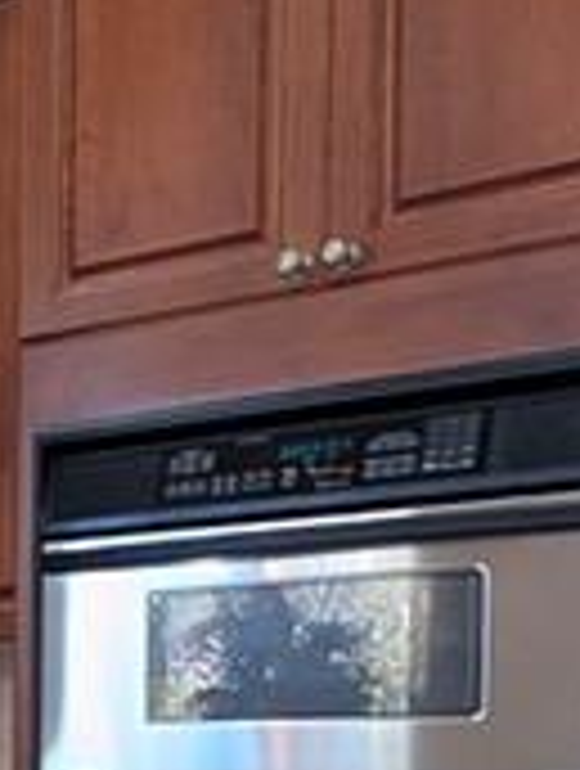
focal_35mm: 84
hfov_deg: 13.6
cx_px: -749
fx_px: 1870
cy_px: 842
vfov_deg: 22.0
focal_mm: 2.02
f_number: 1.7
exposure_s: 1/40
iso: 142
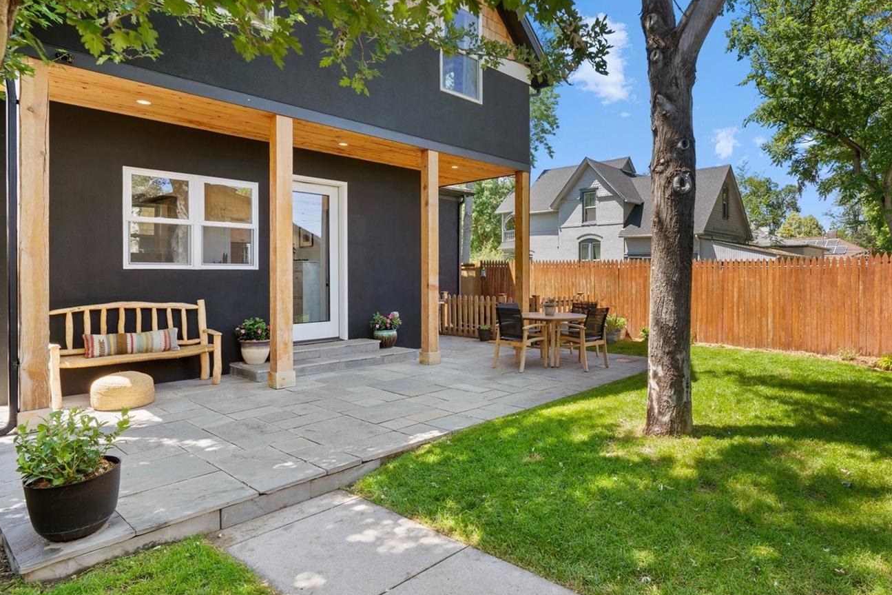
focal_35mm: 21
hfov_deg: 80.2
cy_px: 295
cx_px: 540
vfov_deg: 59.5
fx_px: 520
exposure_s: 1/6
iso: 100
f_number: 8
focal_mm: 17
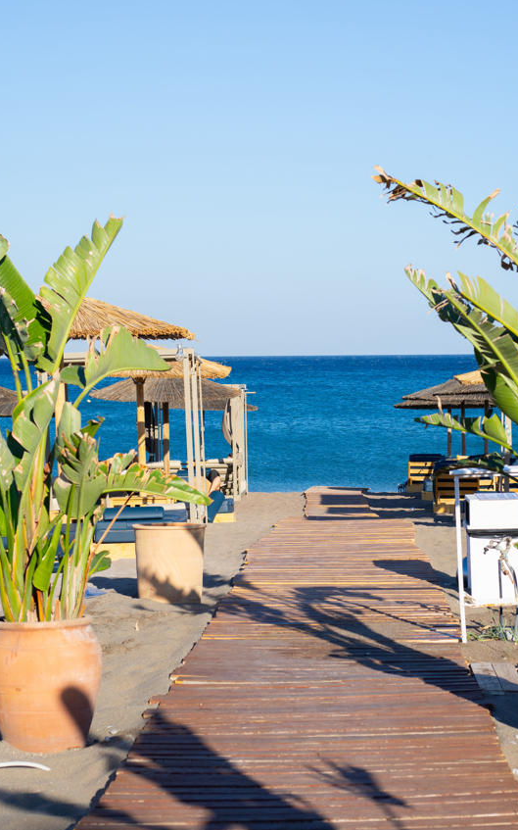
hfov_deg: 16.9
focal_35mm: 77
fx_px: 1740
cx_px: 340
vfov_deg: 26.8
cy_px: 416
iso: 200
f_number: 5.6
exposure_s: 1/1000
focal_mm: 50
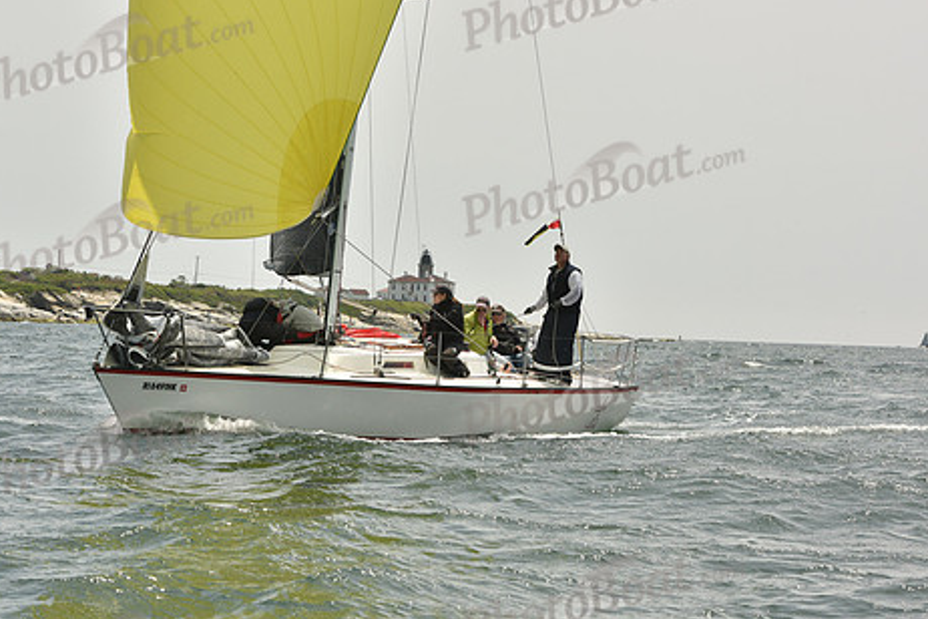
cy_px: 317
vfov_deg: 12.7
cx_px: 360
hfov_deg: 18.9
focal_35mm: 108
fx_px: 2784
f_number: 10
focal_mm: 86
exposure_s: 1/1600
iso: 400
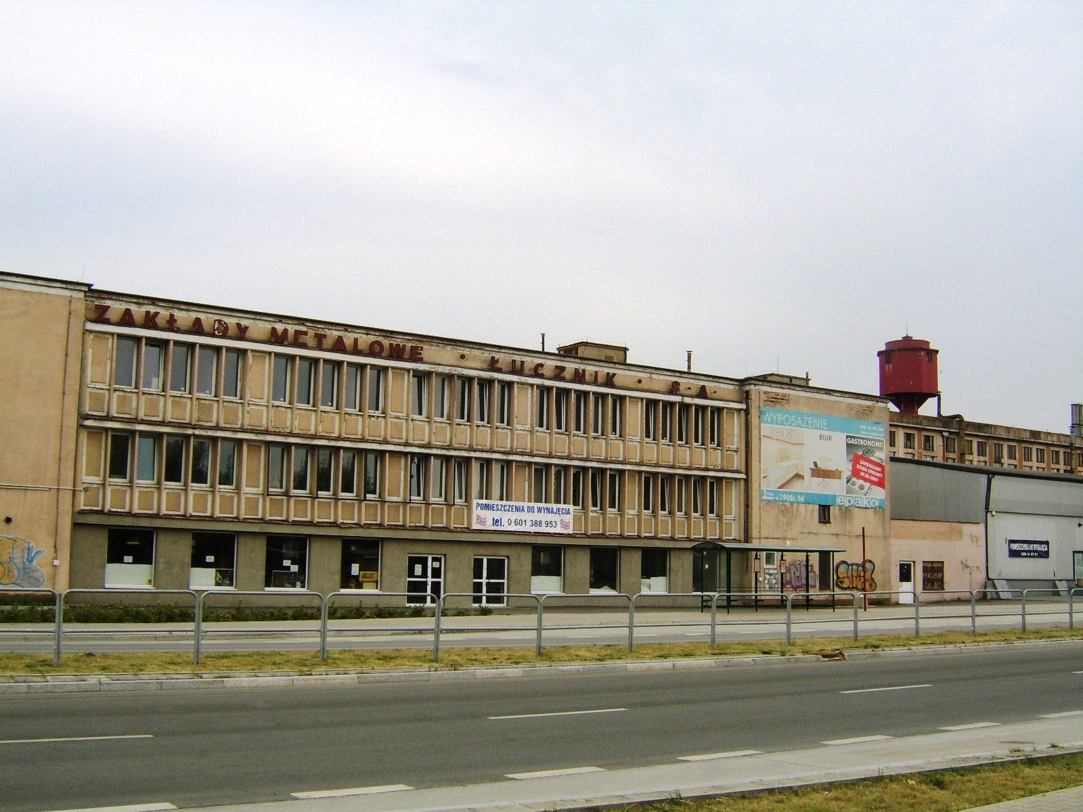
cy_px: 406
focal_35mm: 31
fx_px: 970
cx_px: 542
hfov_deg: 58.4
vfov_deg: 45.4
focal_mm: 8.13
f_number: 5.6
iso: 71
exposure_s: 1/136
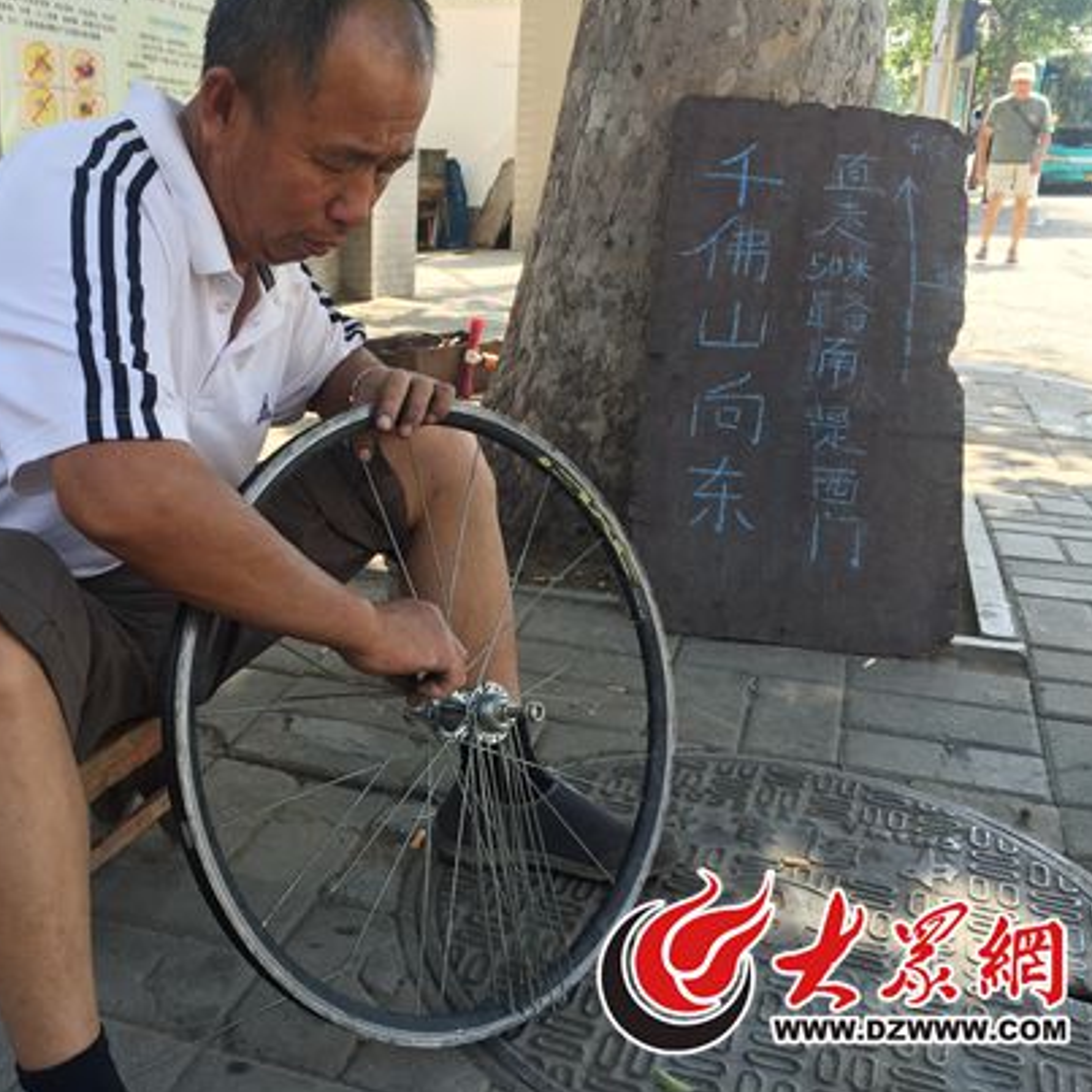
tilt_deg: -16.1
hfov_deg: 46.7
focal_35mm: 35
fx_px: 1249
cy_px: 541
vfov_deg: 47.2
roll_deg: -0.9
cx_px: 398
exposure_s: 1/240
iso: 32
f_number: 2.2
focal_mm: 4.15
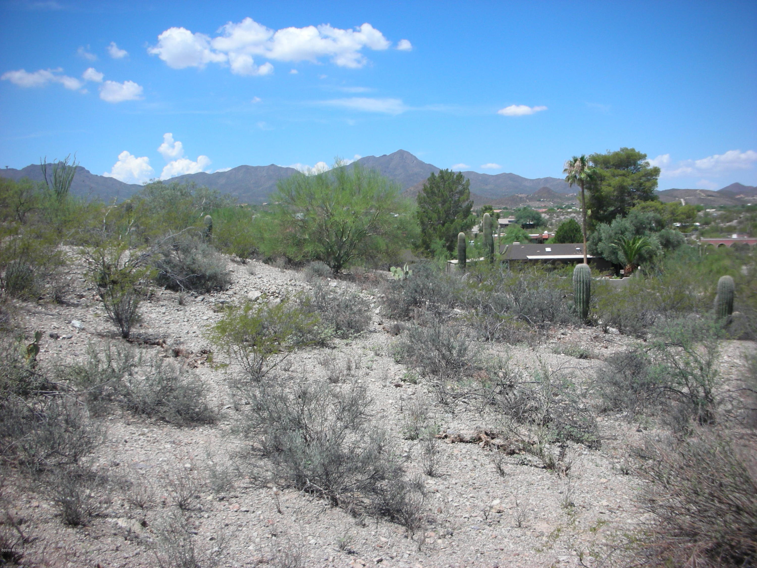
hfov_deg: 52.6
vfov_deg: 40.7
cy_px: 284
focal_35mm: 35
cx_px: 378
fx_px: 765
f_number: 8.5
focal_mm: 5.8
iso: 50
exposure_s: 1/101
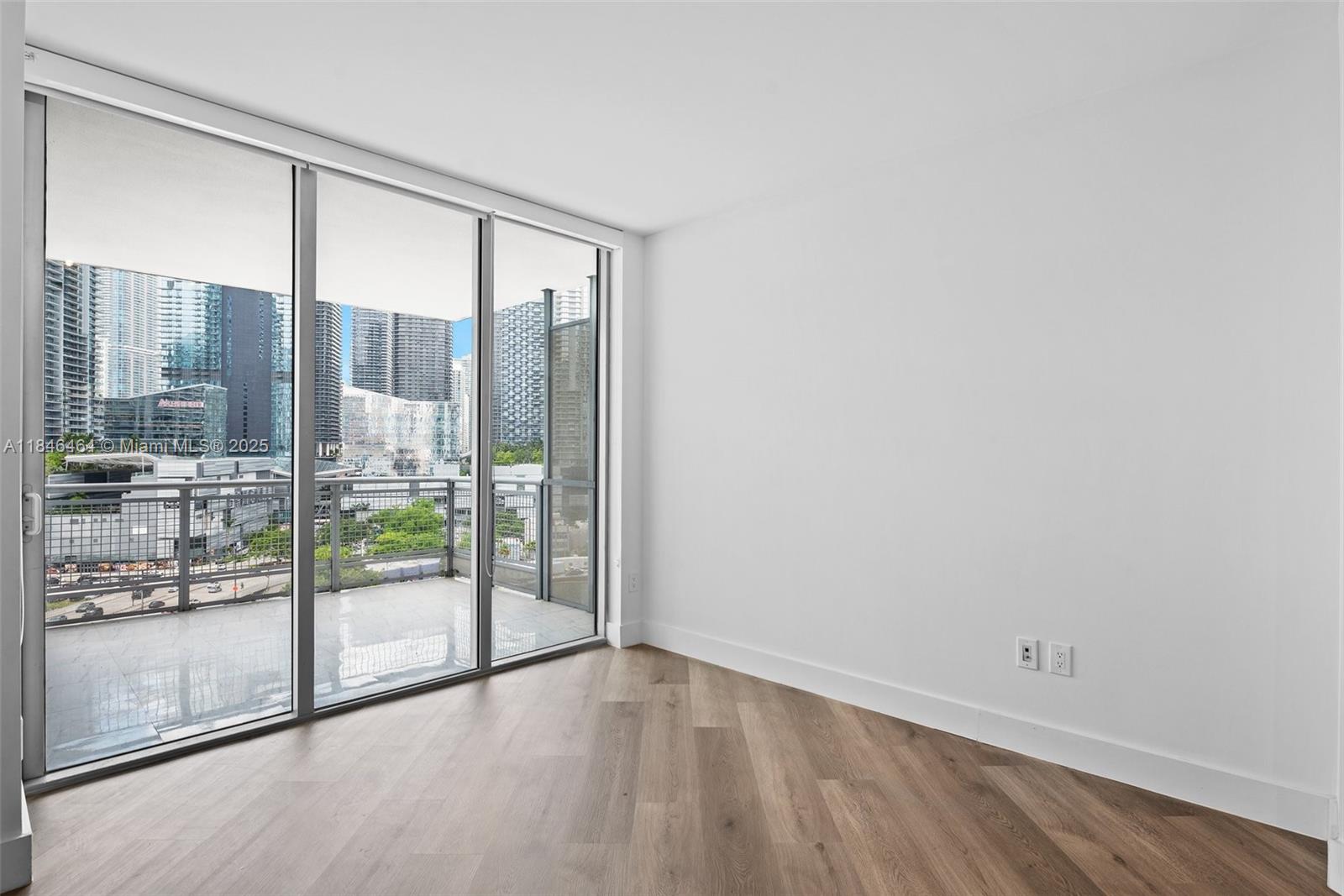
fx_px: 672
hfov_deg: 90.0
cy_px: 448
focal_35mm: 18
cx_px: 672
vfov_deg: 67.4
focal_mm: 18
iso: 200
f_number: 8
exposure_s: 1/20
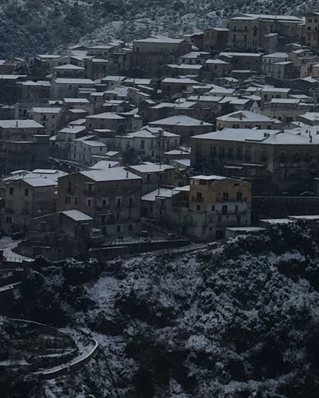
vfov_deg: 14.0
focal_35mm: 135
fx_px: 1592
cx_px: 480
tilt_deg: +2.7
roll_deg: -2.2
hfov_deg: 11.0
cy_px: -34
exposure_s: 1/7937
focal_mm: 4.15
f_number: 2.2
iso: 32
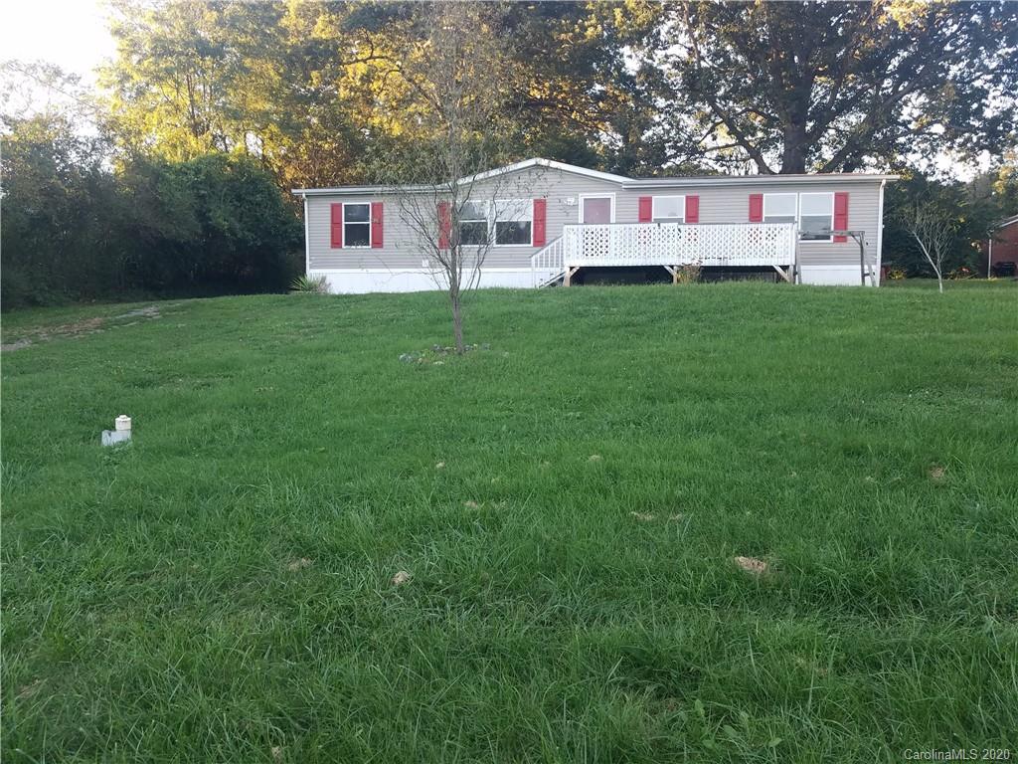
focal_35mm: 26
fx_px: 765
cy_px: 382
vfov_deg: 53.1
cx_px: 509
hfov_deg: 67.3
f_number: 1.7
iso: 100
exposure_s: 1/120
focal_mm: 4.2
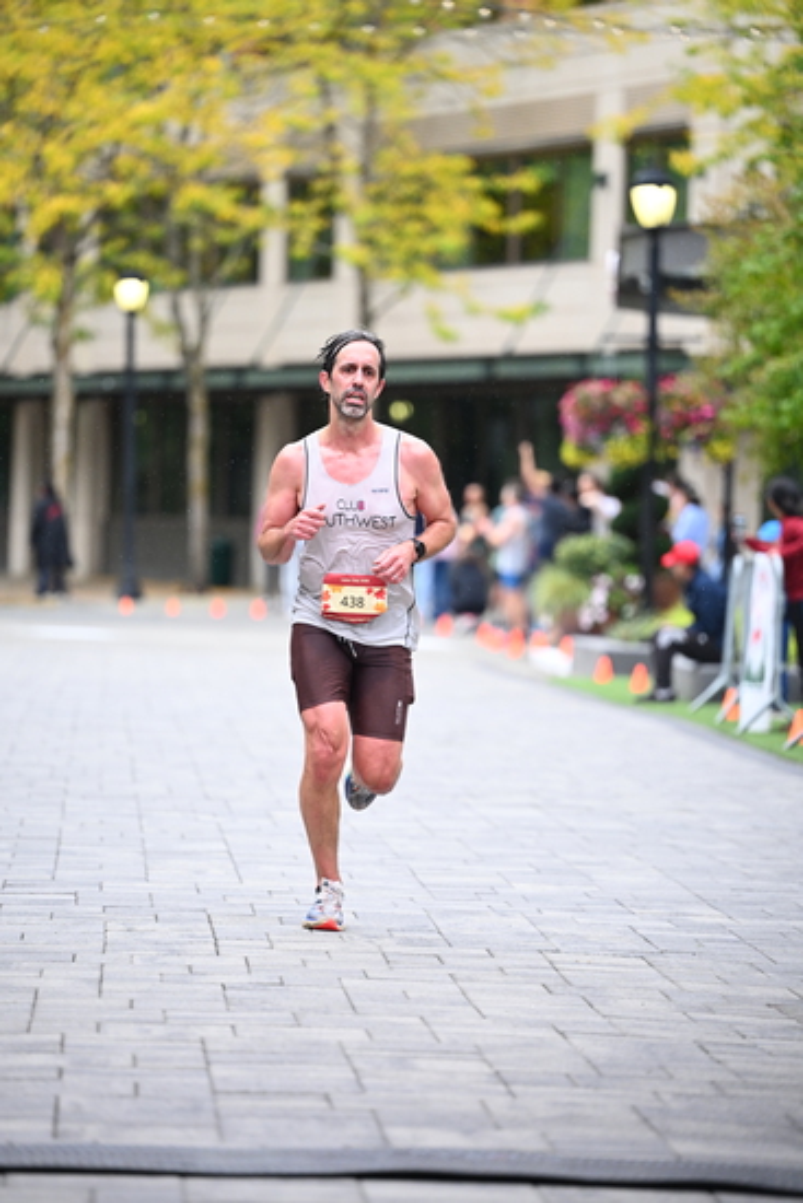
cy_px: 602
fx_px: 5350
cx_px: 402
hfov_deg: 8.6
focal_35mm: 160
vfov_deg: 12.8
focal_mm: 160
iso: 1250
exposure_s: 1/1600
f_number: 2.8
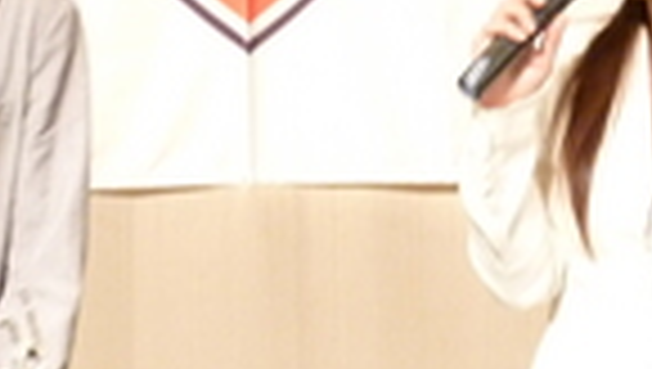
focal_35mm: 255
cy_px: 191
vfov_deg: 4.8
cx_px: 175
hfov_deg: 8.4
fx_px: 4414
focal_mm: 13.3
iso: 400
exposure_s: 1/25
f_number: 4.2
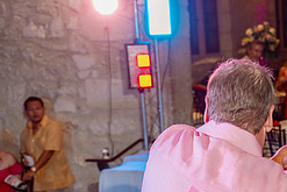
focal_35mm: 94
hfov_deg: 20.8
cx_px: 297
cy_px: 188
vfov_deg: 14.4
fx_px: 750
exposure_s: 1/160
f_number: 3.5
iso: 1000
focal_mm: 40
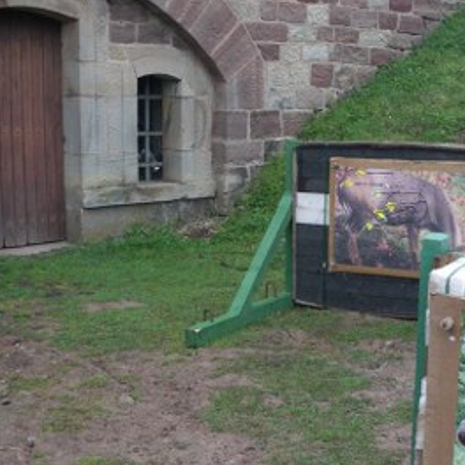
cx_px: 388
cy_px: 289
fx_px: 912
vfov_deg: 28.5
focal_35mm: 60
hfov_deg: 27.9
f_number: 3.5
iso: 80
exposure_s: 1/50
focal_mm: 5
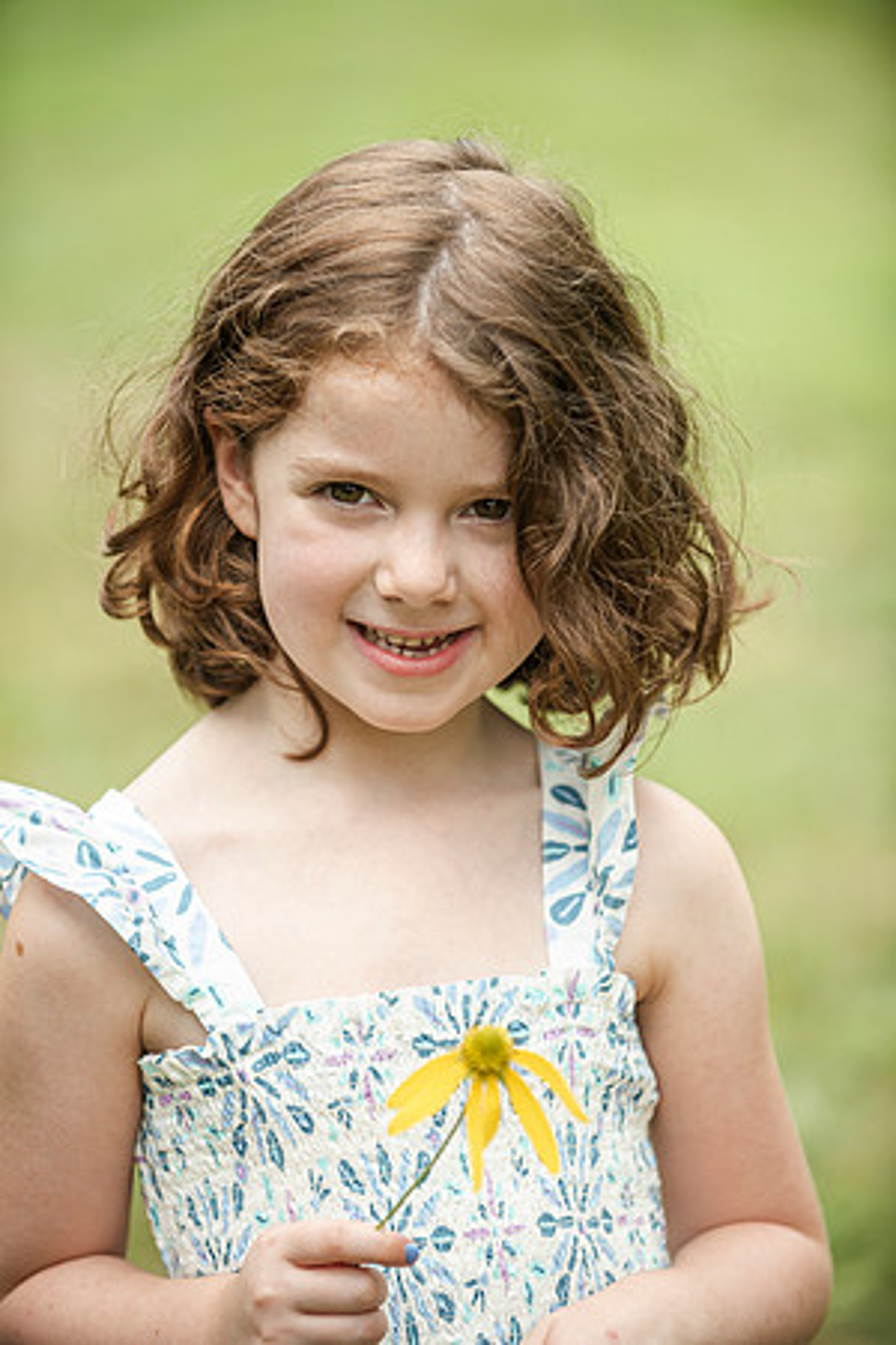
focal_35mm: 140
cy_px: 672
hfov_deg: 9.8
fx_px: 5226
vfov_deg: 14.7
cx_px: 448
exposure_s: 1/2500
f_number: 3.2
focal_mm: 140
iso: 640
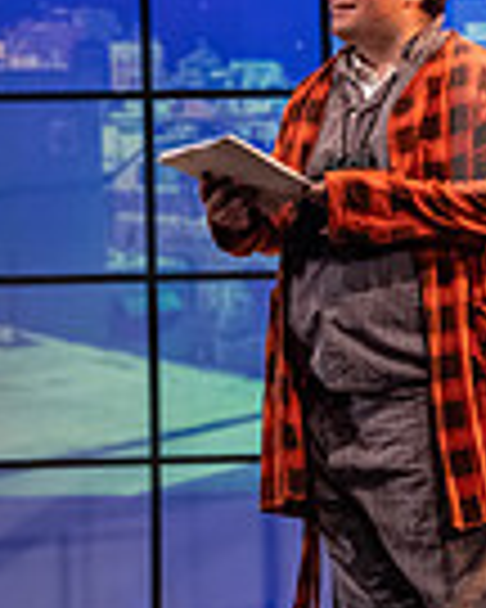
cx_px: 382
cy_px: 279
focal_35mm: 313
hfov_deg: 4.9
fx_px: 5628
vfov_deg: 6.2
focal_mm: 100
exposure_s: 1/200
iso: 3200
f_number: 3.2
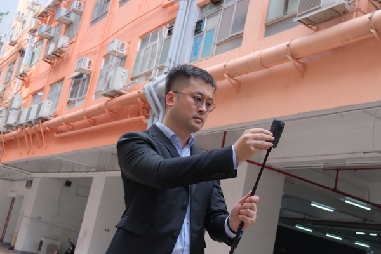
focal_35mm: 47
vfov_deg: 28.6
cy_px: 127
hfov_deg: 41.9
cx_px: 190
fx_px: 497
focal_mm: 31.4
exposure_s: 1/250
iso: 1000
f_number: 5.6
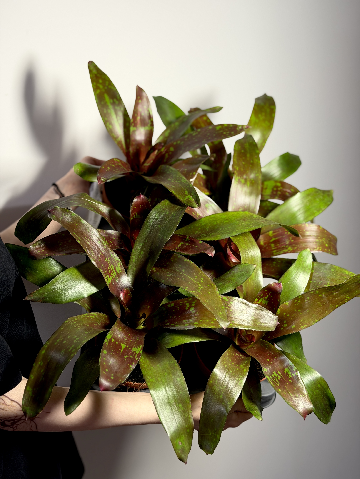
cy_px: 240
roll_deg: -0.1
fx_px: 666
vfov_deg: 39.7
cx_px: 180
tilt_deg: -12.2
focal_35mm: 48
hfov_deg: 30.3
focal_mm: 6.76
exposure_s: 1/50
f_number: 1.78
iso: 50
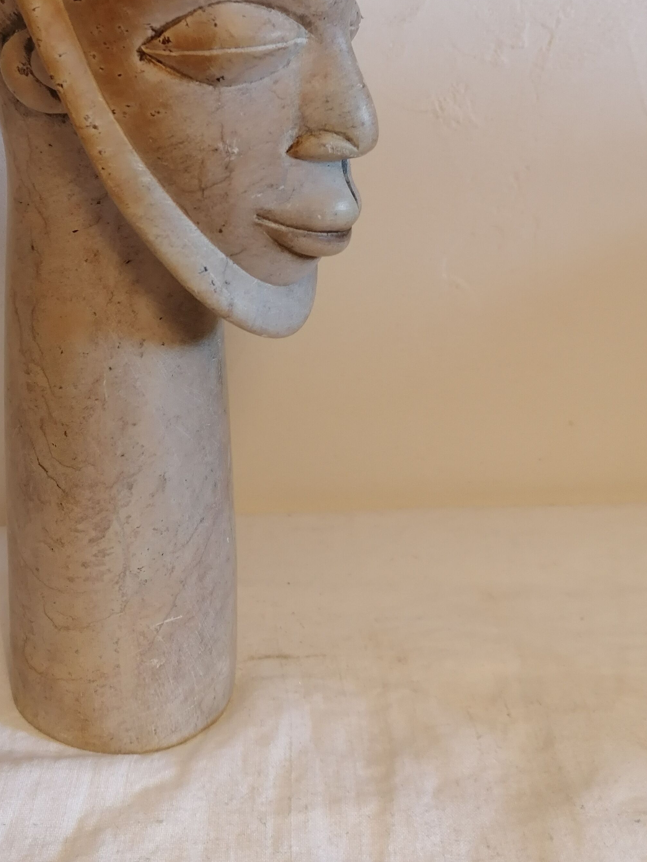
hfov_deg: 32.0
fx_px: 1122
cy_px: 249
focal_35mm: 45
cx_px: 225
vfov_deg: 41.2
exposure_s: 1/33.3
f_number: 1.8
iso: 200
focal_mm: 5.4
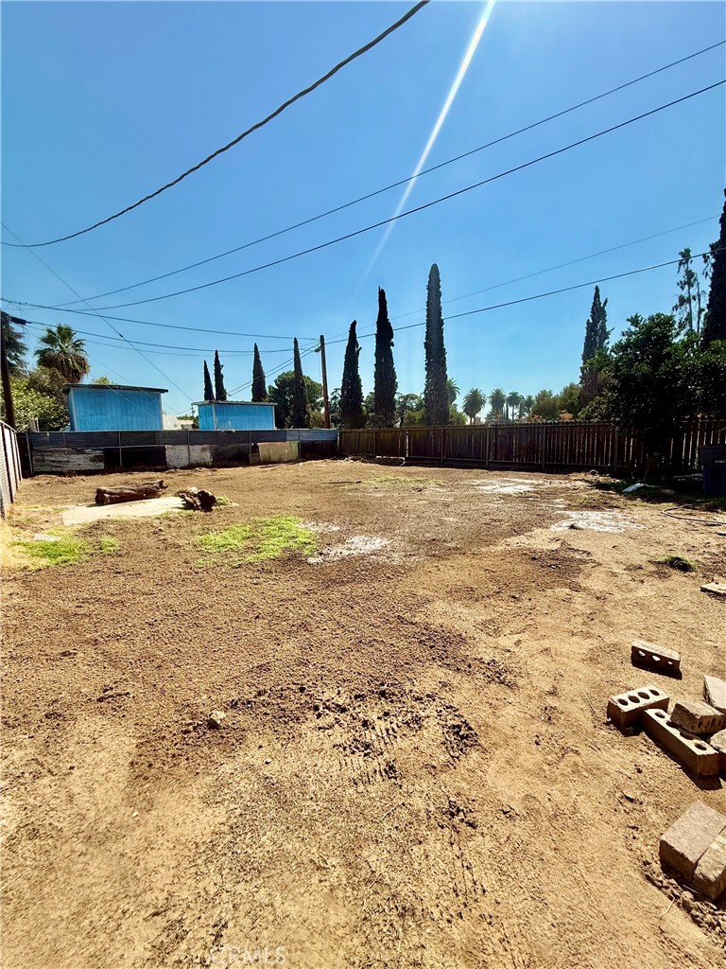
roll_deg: +0.6
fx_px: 391
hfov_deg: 85.7
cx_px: 363
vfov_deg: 102.1
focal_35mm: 14
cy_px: 484
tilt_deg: -6.1
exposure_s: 1/2092
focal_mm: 2.22
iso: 50
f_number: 2.2
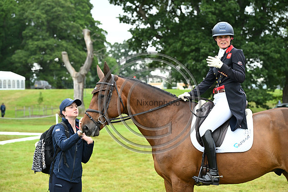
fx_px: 648
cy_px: 96
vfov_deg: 16.9
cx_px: 144
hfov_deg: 25.1
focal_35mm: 81
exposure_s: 1/1250
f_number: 5
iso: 4000
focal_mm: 81
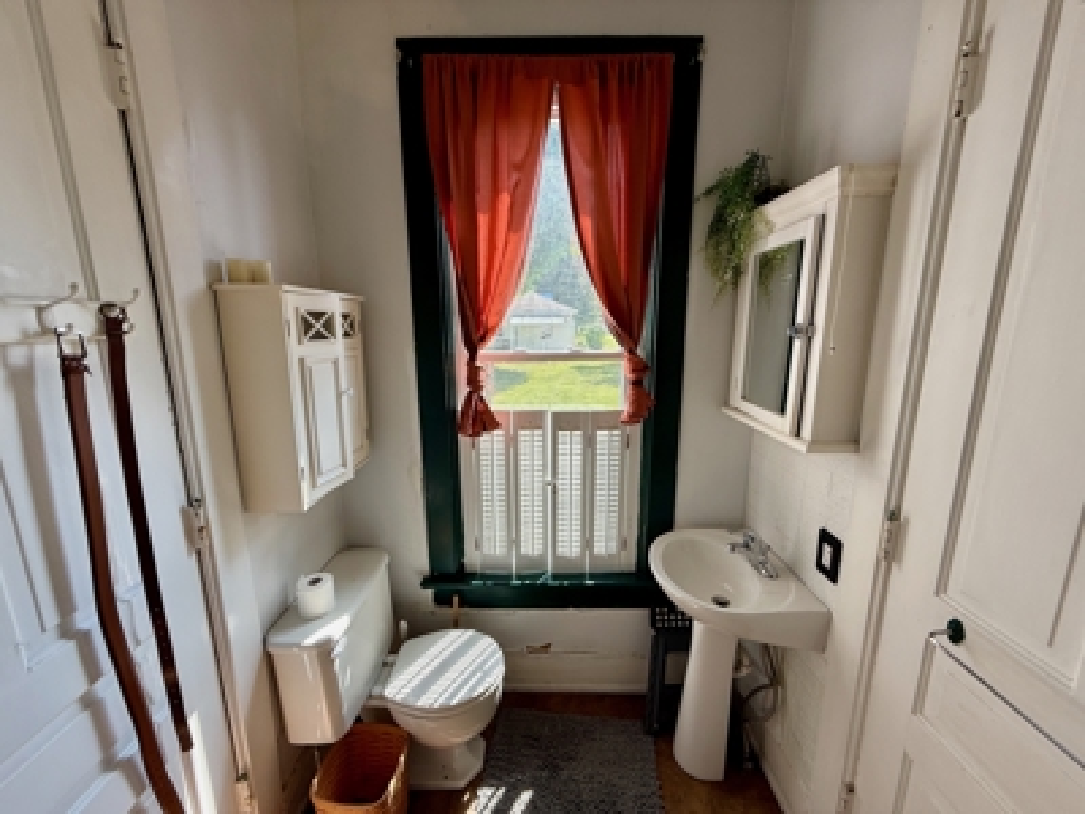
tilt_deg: -11.1
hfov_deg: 102.1
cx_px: 542
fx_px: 439
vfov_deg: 85.7
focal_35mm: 14
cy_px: 407
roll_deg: +0.1
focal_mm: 2.22
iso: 50
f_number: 2.2
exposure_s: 1/122
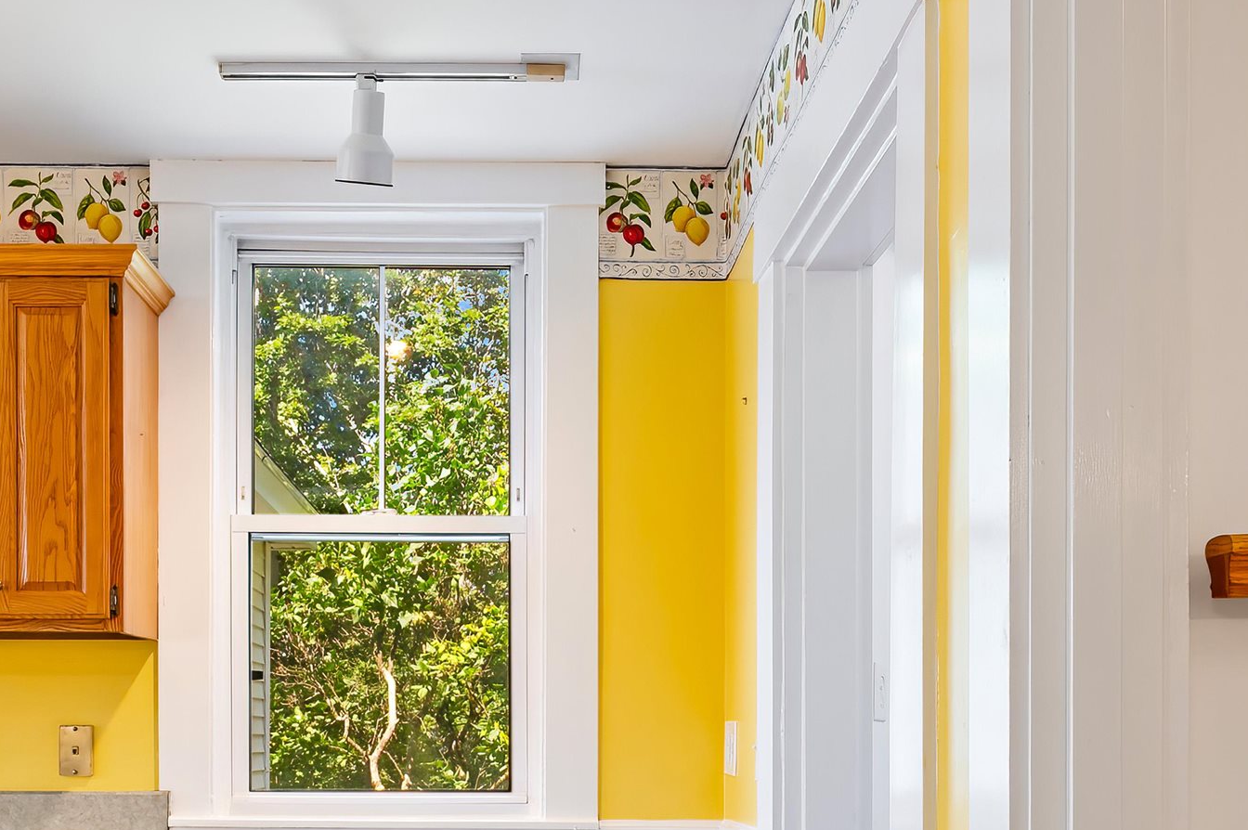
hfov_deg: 58.1
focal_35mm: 32
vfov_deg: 37.4
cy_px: 796
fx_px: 1108
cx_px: 770
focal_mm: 14
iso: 500
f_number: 9
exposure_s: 1/6
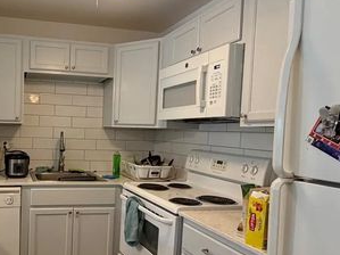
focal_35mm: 30
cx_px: 67
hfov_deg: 55.6
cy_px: 150
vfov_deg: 46.6
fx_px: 295
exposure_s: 1/60
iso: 320
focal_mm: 2.22
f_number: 2.2
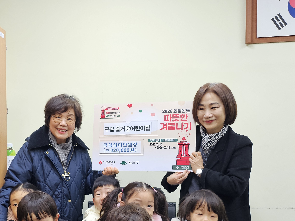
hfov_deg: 44.4
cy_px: 168
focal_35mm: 42
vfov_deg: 33.6
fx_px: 358
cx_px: 110
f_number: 1.8
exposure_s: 1/120
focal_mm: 5
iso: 200
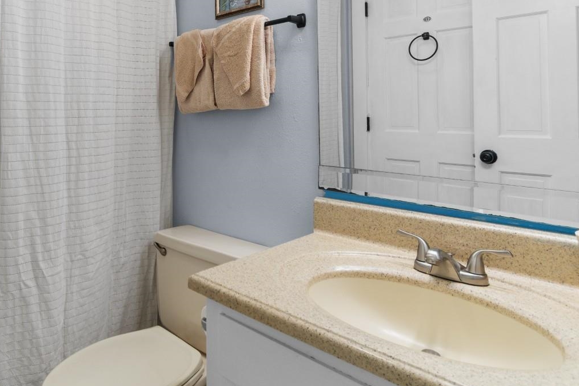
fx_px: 386
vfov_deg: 51.3
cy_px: 106
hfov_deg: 71.1
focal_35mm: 24
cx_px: 183
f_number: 4.5
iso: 100
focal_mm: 10
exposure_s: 1/13
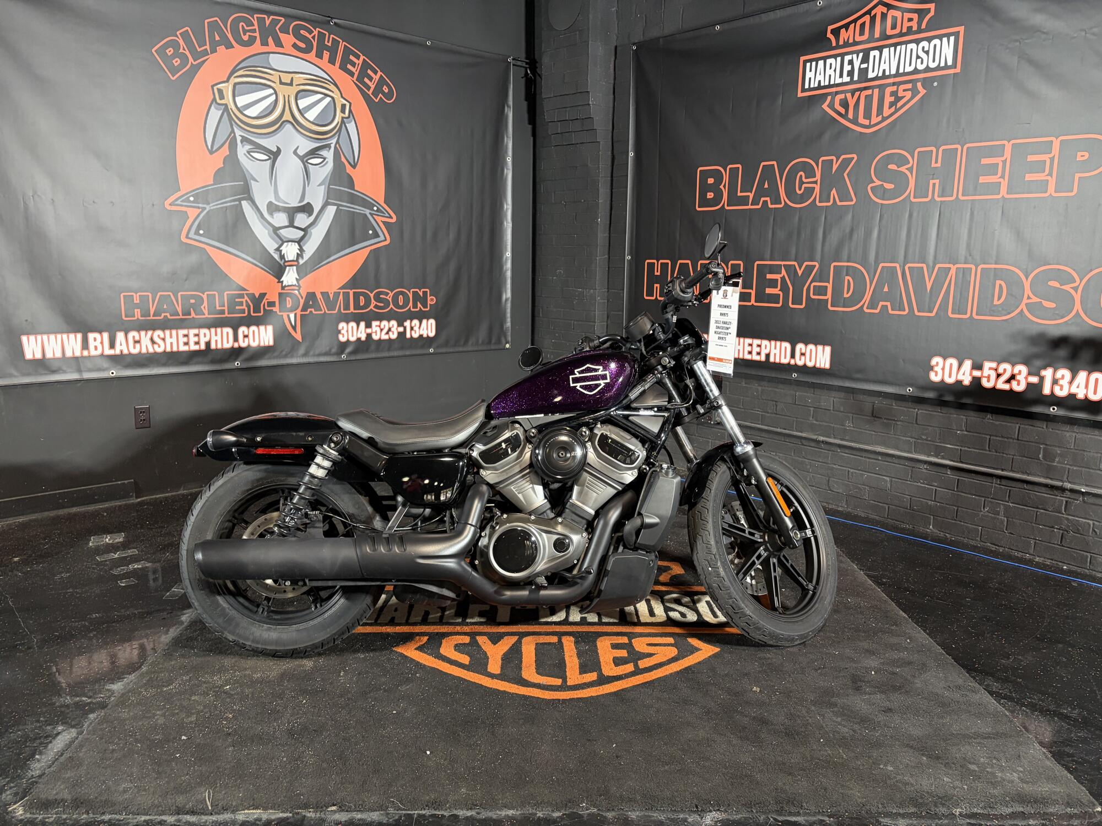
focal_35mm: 26
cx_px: 551
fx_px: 828
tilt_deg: -11.0
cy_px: 413
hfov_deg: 67.3
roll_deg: -1.3
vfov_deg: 53.1
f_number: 1.6
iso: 125
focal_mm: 5.96
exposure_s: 1/60
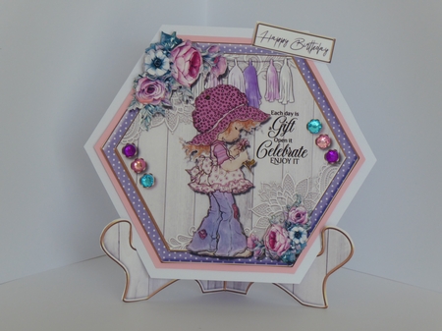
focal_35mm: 168
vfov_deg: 8.8
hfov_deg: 11.8
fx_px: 2144
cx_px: 221
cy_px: 166
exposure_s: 1/80
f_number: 5.4
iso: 160
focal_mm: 27.1
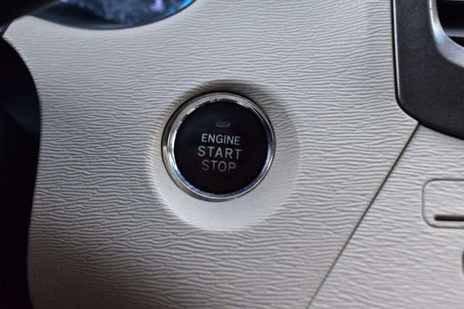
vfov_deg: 25.0
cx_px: 232
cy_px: 154
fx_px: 696
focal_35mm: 54
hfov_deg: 36.9
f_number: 7.1
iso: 400
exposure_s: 1/25
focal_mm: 36
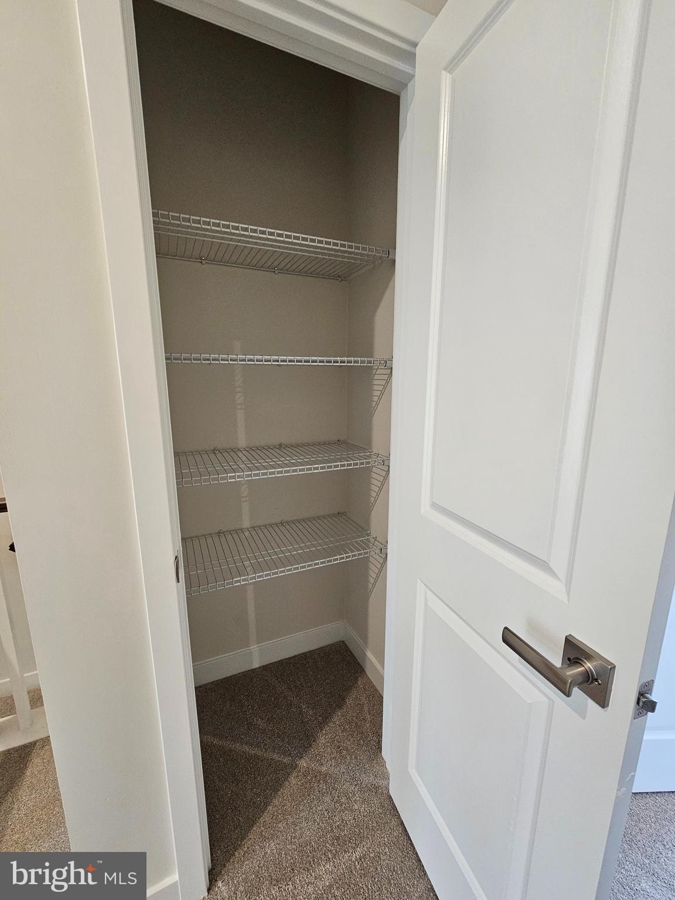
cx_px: 338
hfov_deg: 89.9
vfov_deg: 106.2
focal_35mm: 13
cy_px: 450
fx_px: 338
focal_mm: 2.2
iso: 400
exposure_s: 1/60
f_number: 2.2
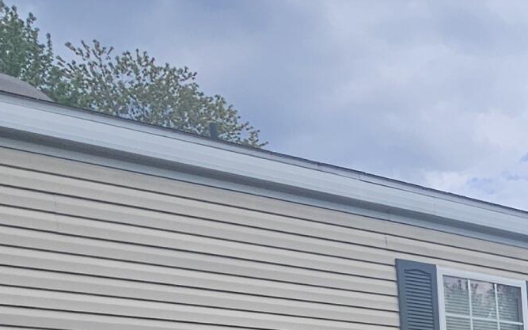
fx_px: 892
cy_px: 541
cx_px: 689
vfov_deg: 17.9
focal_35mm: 62
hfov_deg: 27.5
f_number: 2.2
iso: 50
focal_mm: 2.2
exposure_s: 1/3354
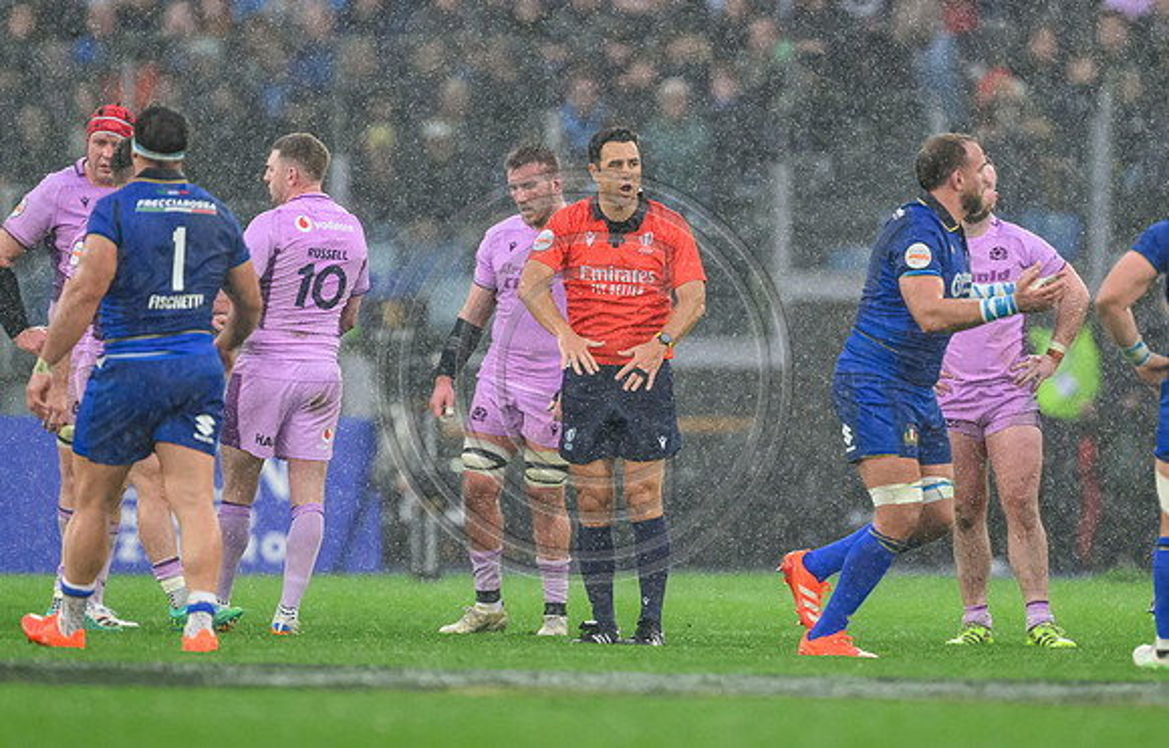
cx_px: 709
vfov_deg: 1.6
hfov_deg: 2.4
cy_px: 410
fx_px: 27501
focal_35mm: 858
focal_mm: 560
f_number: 4
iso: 5000
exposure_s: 1/2000
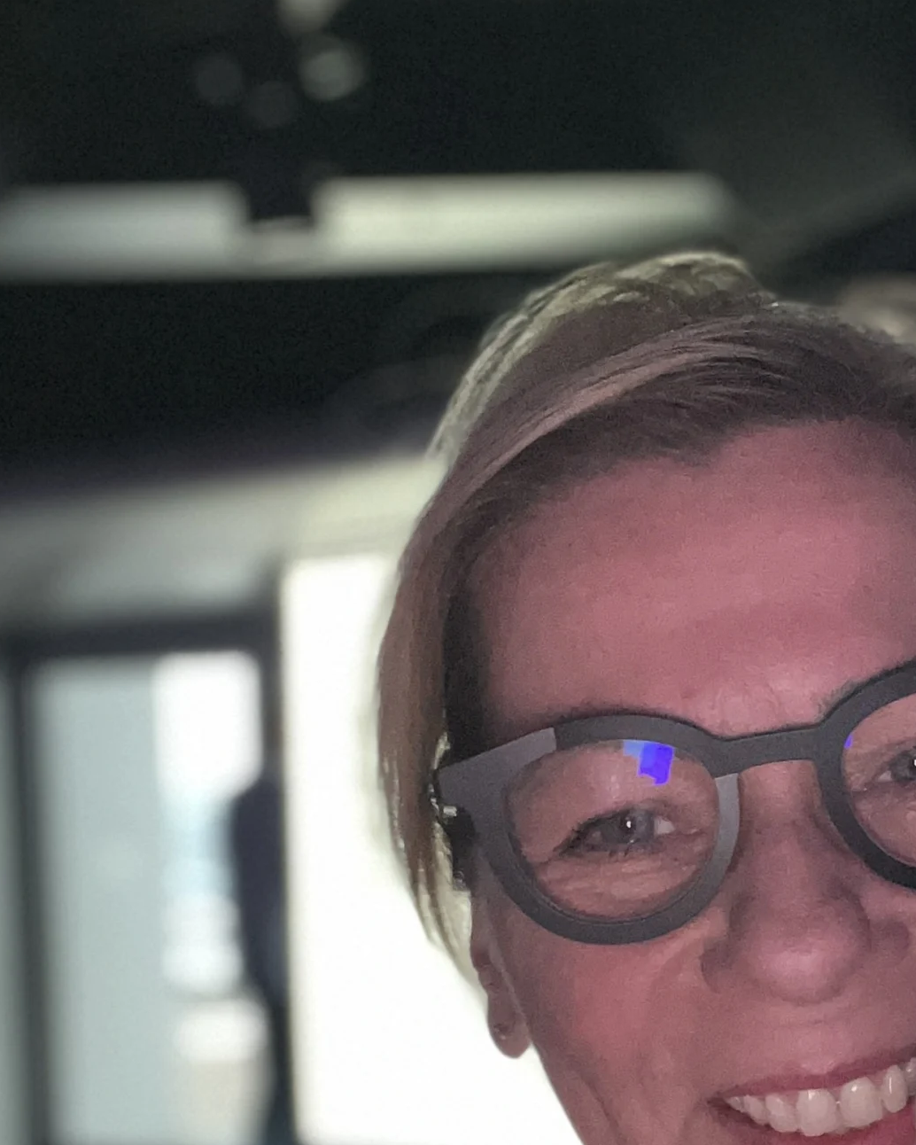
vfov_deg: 31.9
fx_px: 1965
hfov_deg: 26.0
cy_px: 856
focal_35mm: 58
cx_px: 658
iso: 640
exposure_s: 1/40
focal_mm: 2.71
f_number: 2.2
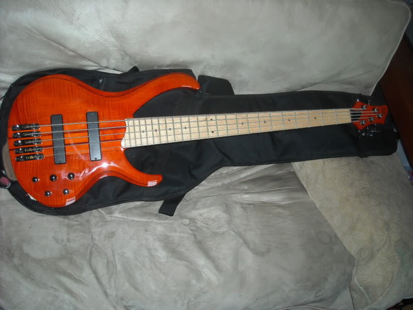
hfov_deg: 52.6
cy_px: 155
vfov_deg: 40.7
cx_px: 206
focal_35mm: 35
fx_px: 418
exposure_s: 1/60
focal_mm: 5.7
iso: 200
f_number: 2.8
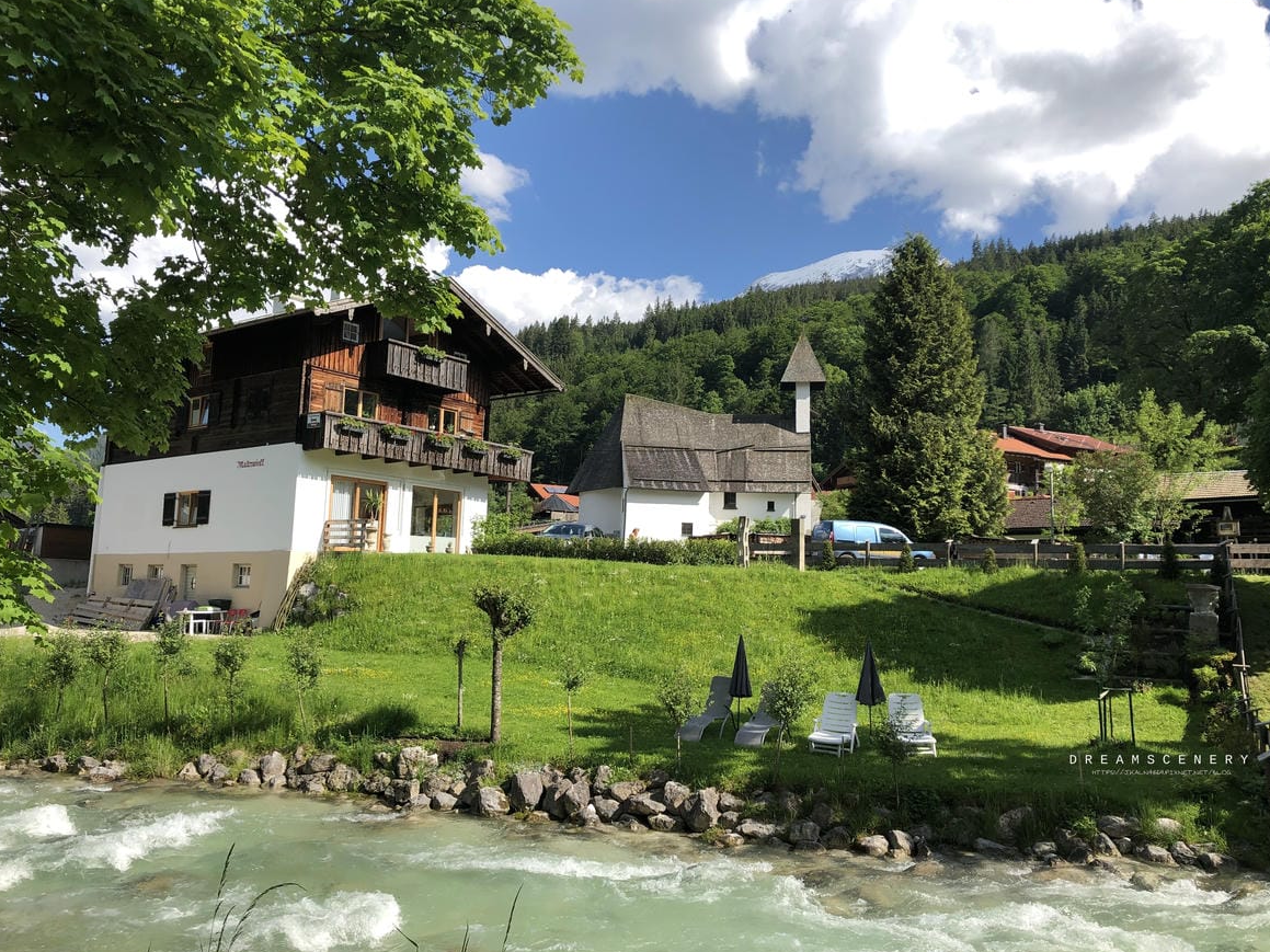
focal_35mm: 29
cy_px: 479
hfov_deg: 61.7
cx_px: 638
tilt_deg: +6.4
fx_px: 1064
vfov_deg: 48.2
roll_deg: -2.9
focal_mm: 3.99
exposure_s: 1/1279
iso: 20
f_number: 1.8
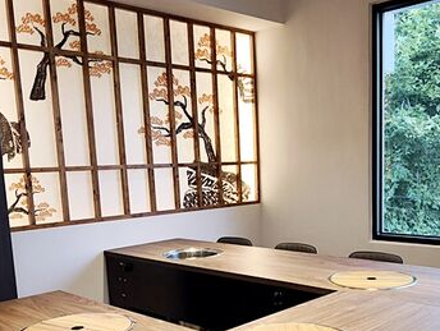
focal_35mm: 40
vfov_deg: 35.3
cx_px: 251
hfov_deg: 46.6
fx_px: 509
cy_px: 247
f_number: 1.6
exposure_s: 1/120
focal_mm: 6.57
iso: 250
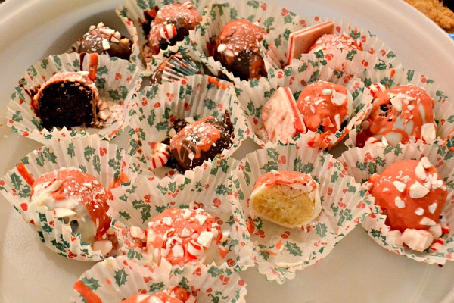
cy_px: 152
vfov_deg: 34.2
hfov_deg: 49.6
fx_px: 492
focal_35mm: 39
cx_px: 227
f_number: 4.2
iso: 3200
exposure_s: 1/20
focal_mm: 26
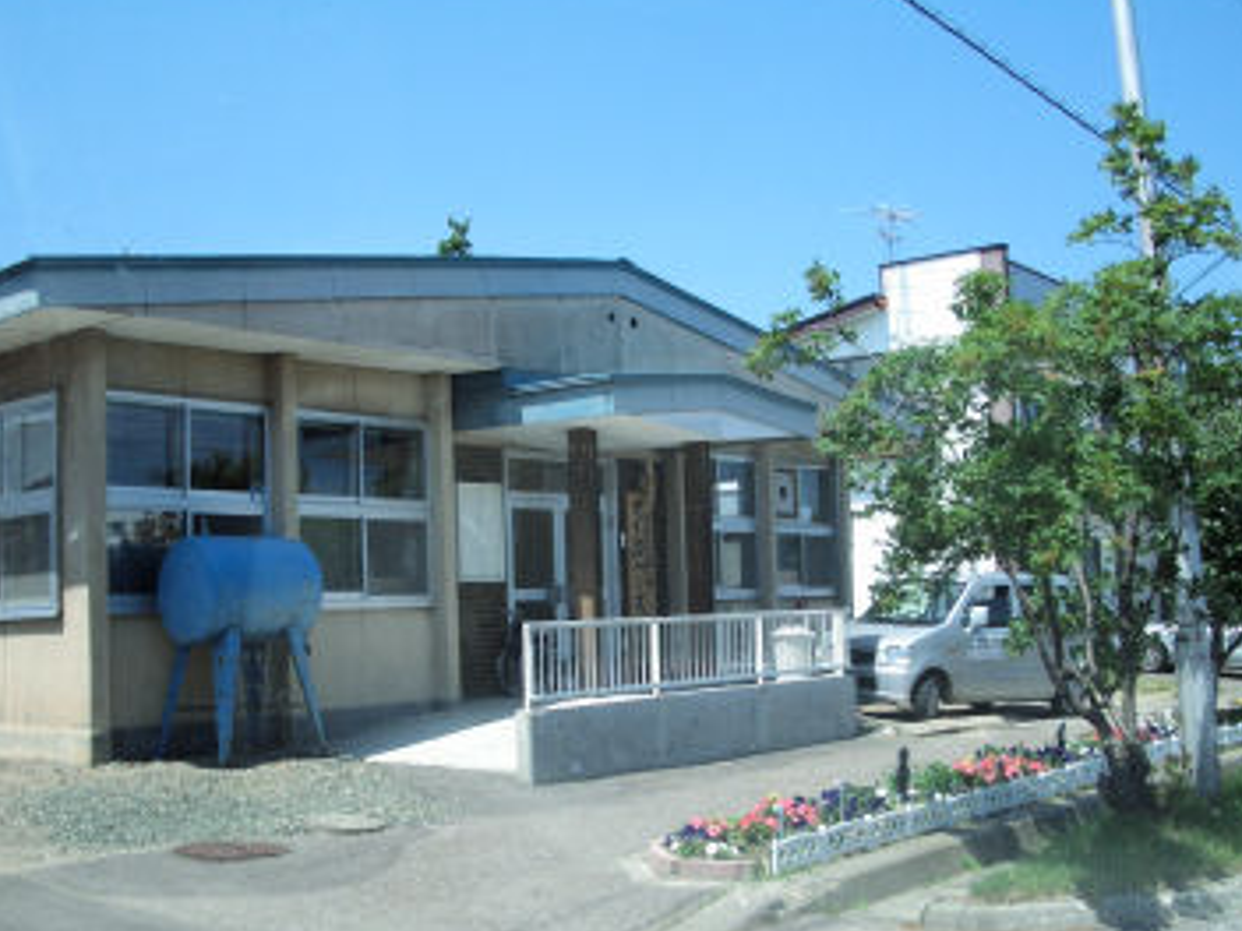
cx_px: 540
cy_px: 538
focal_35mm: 42
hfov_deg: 44.7
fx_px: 1507
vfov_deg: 34.3
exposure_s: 1/320
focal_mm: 5.8
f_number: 4.3
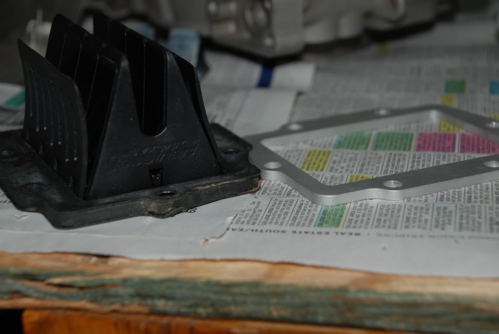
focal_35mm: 78
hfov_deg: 26.0
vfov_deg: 17.5
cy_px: 167
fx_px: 1083
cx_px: 250
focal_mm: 52
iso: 200
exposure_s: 1/60
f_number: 5
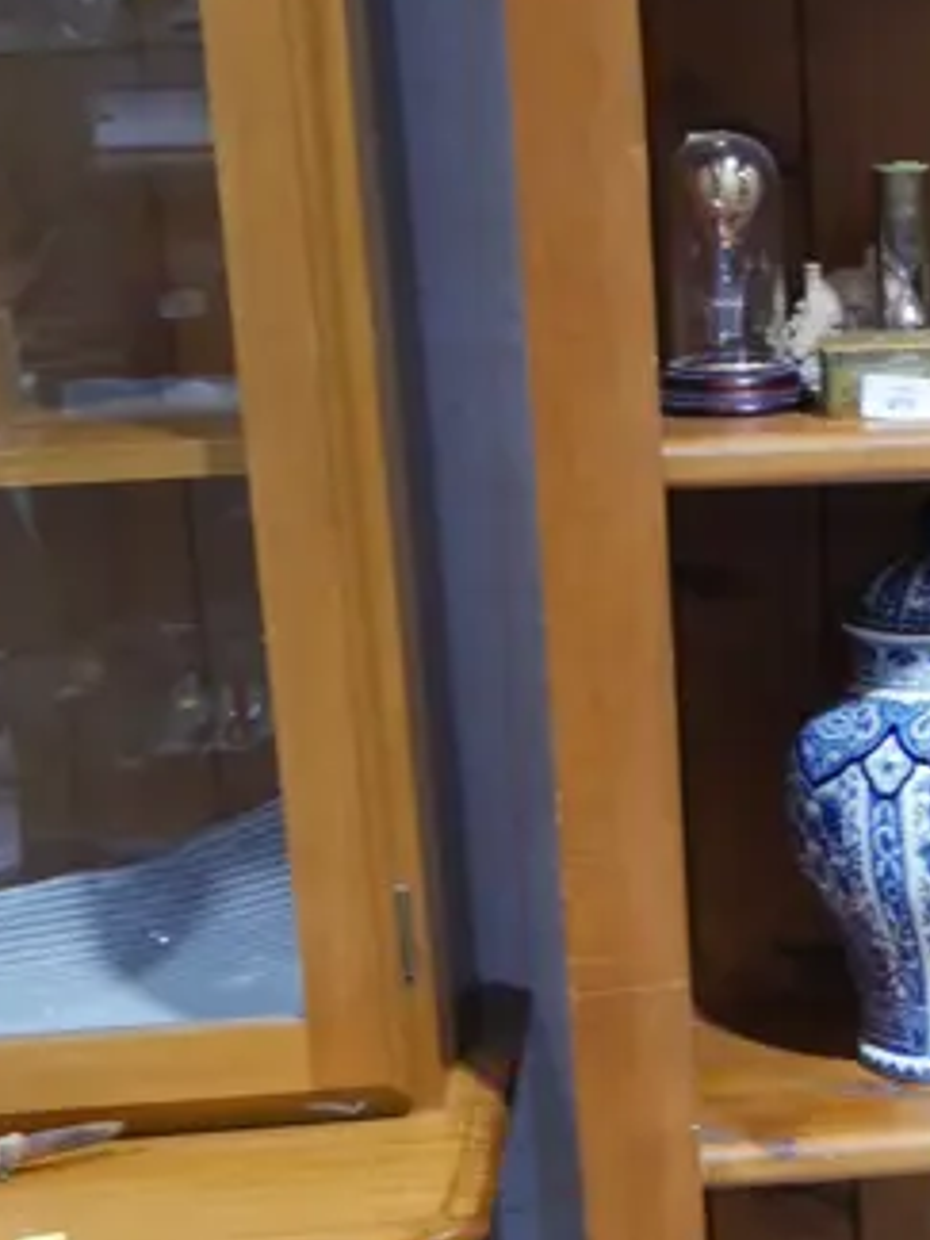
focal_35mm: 101
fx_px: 3618
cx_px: 1439
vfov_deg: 19.4
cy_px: 800
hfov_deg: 13.7
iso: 800
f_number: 3.6
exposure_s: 1/60
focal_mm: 16
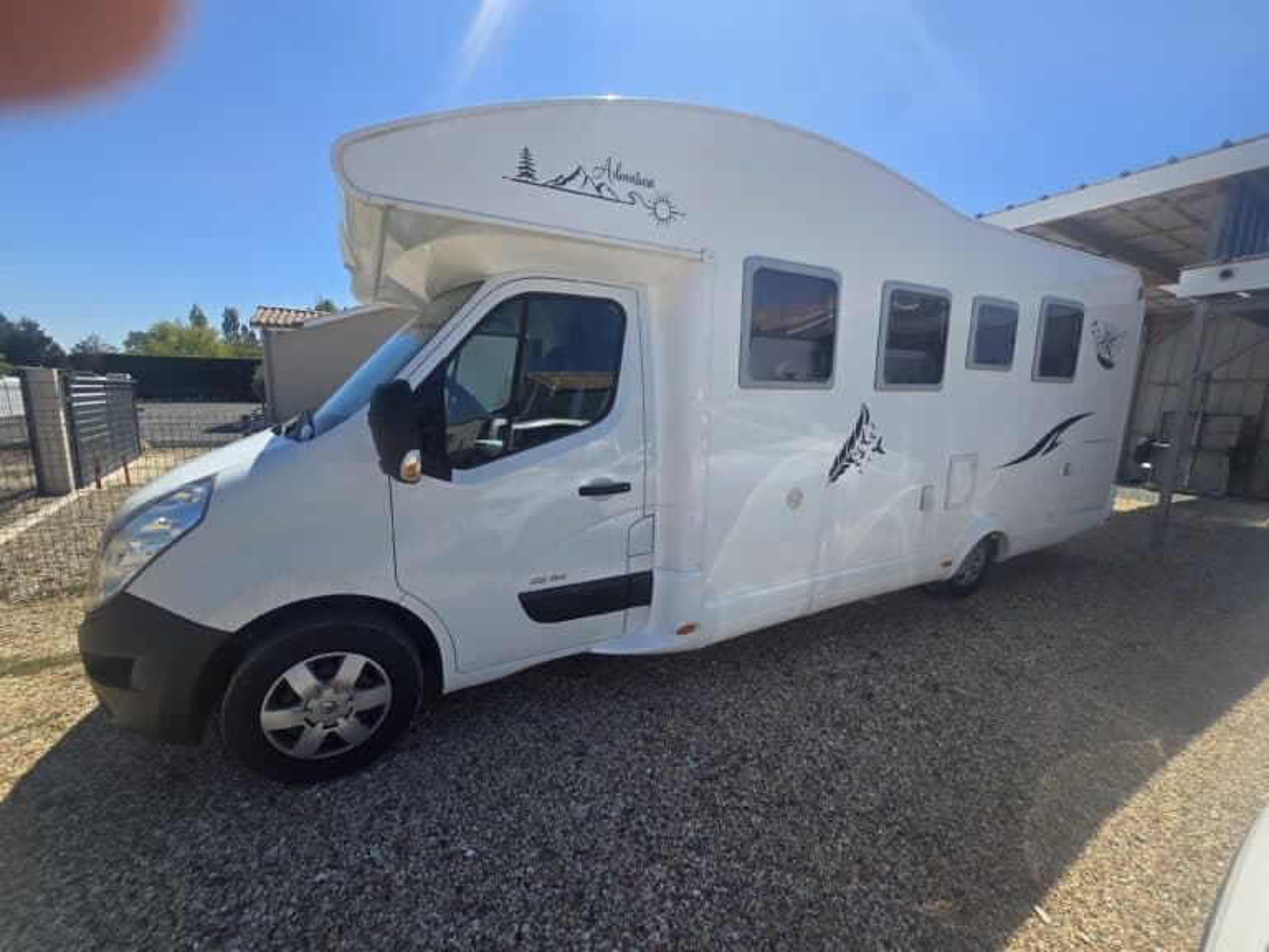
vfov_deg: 89.9
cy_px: 476
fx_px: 477
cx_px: 634
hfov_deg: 106.2
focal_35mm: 13
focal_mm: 1.7
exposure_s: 1/1022
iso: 25
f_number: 2.2
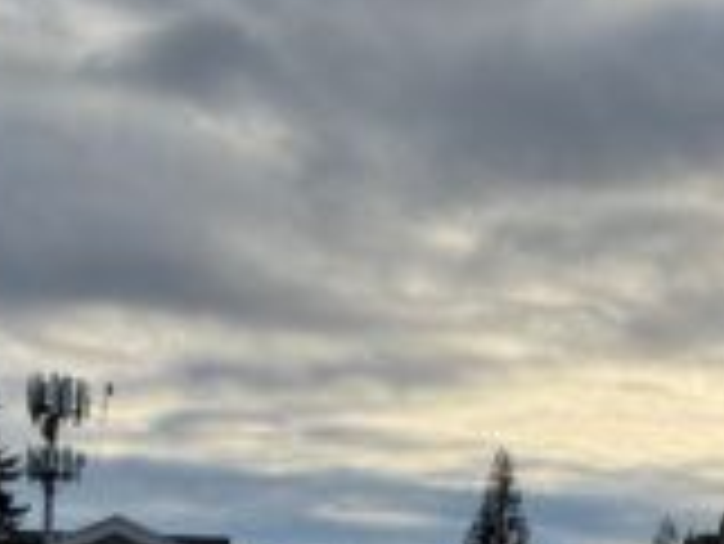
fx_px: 2491
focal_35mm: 119
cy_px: 638
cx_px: 256
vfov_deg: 12.2
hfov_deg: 16.5
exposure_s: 1/3257
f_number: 1.78
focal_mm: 6.76
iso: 64
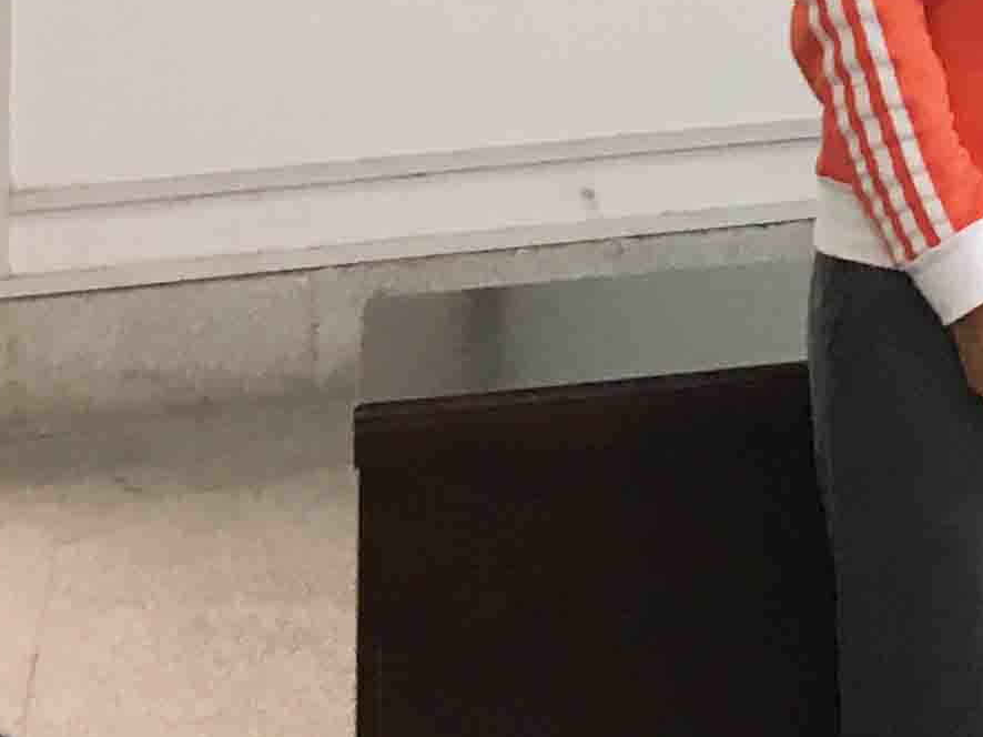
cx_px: 1686
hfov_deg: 13.6
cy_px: -856
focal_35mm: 132
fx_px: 3747
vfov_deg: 10.2
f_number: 2.2
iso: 80
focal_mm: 4.15
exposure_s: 1/33
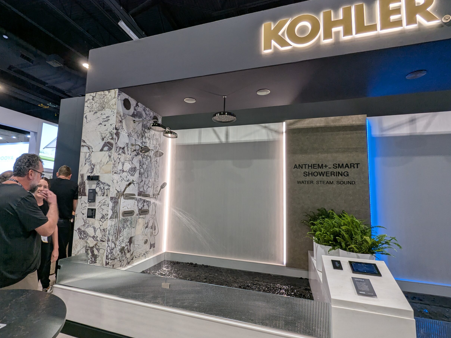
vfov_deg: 74.7
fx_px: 221
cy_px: 172
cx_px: 212
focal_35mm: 17
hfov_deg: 90.9
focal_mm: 2.35
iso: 89
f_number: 2.2
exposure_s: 1/60
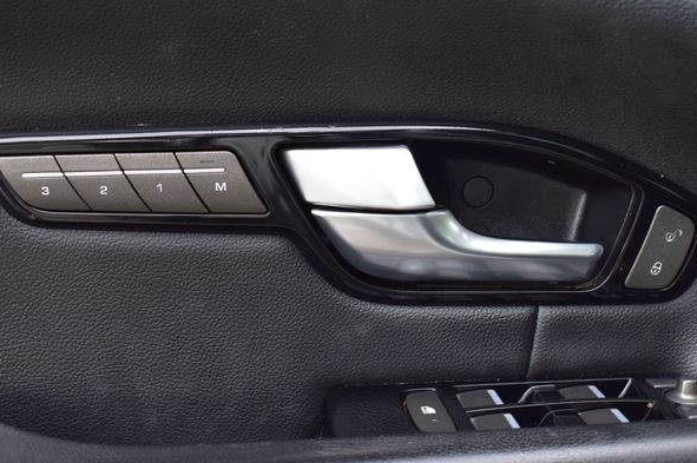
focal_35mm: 52
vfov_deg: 25.9
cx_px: 333
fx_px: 1006
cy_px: 243
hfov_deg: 38.2
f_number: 6.3
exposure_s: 1/15
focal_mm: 32
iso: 400
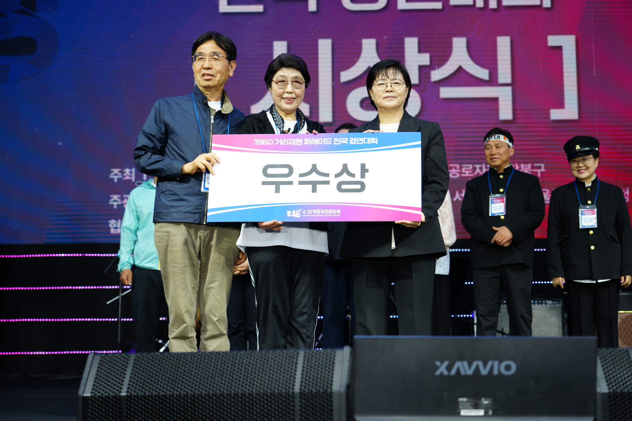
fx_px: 1001
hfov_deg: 35.1
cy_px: 210
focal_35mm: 57
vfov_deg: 23.8
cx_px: 316
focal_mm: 57
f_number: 4
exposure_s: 1/200
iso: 250
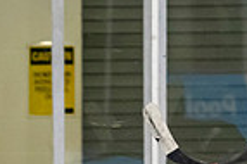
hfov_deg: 2.4
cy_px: 265
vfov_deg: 1.6
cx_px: -71
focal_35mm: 871
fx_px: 5969
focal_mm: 130
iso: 2000
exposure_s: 1/640
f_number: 3.2
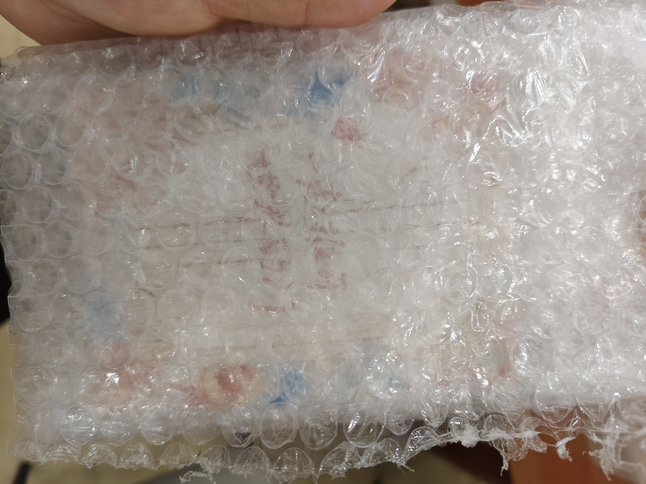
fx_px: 448
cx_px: 323
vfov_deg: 56.8
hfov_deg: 71.6
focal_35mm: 24
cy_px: 242
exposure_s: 1/50
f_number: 1.88
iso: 1496
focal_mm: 5.56
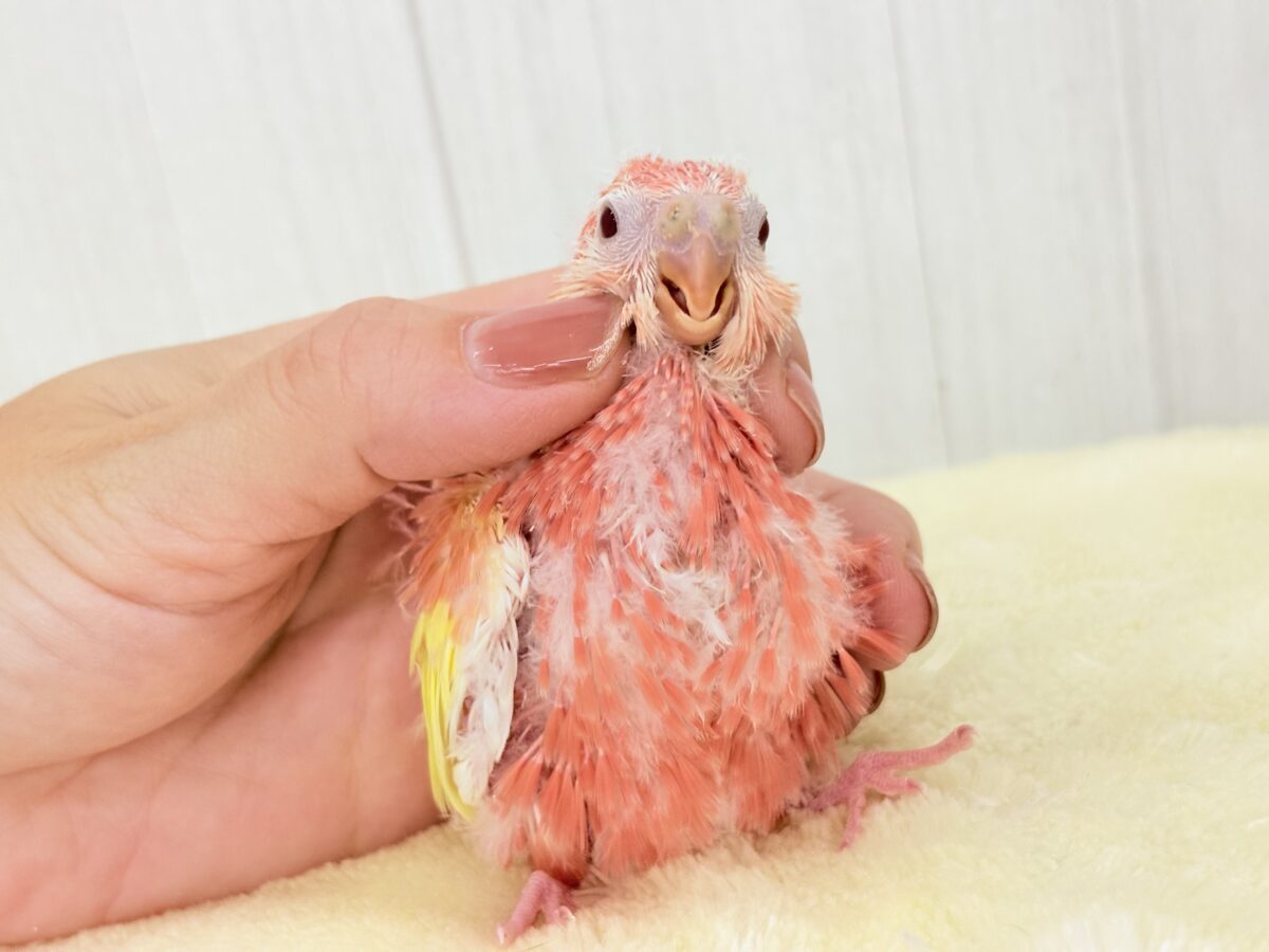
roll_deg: +11.2
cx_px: 634
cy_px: 476
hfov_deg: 36.8
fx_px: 1906
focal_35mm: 52
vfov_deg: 28.0
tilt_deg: -16.6
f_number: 1.6
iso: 160
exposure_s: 1/50
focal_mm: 5.96
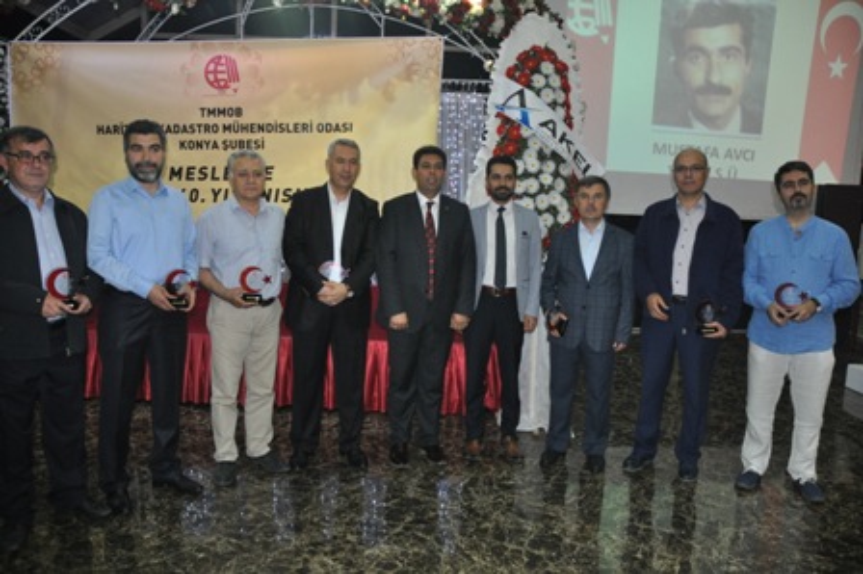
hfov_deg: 67.4
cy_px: 287
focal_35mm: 27
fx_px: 647
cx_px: 432
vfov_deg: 47.9
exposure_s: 1/60
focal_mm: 18
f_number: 3.5
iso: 800
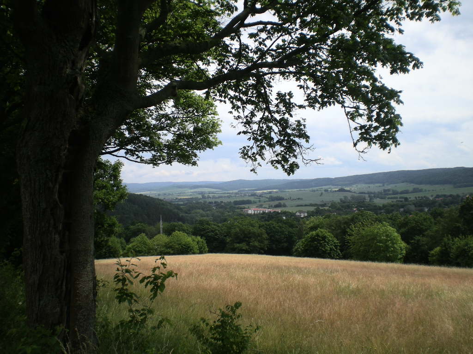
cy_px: 177
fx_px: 519
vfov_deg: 37.7
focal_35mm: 38
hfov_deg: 49.0
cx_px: 236
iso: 50
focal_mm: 6.3
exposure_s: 1/373
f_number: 4.6
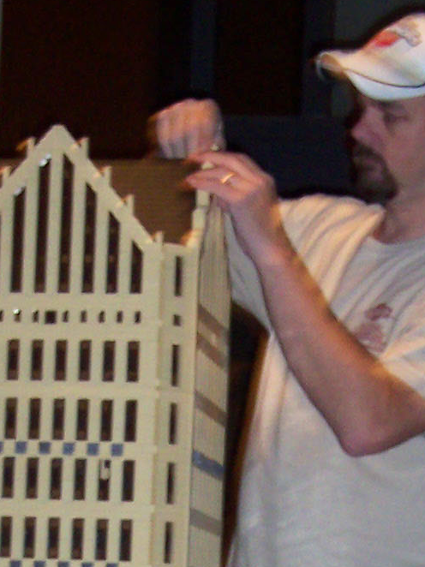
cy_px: 633
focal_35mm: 148
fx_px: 2424
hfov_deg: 10.0
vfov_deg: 13.1
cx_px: 236
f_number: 2.8
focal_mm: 8
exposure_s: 1/30
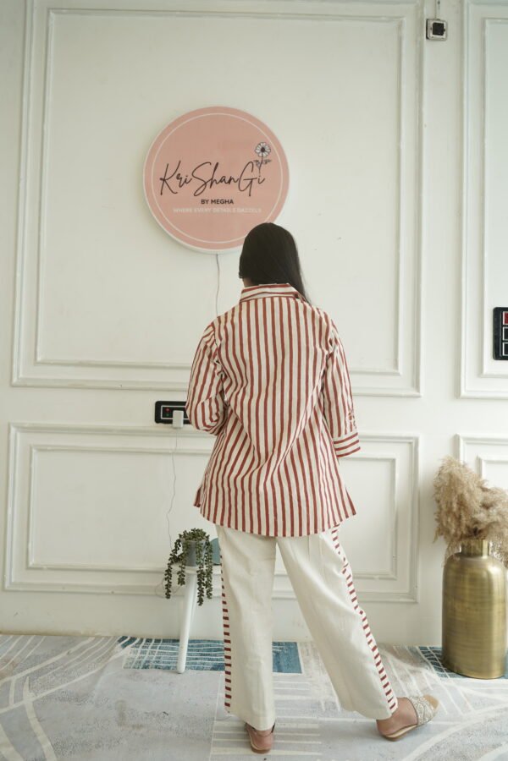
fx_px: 593
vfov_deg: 65.5
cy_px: 380
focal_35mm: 28
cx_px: 254
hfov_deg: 46.4
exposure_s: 1/100
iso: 200
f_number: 5.6
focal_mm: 28
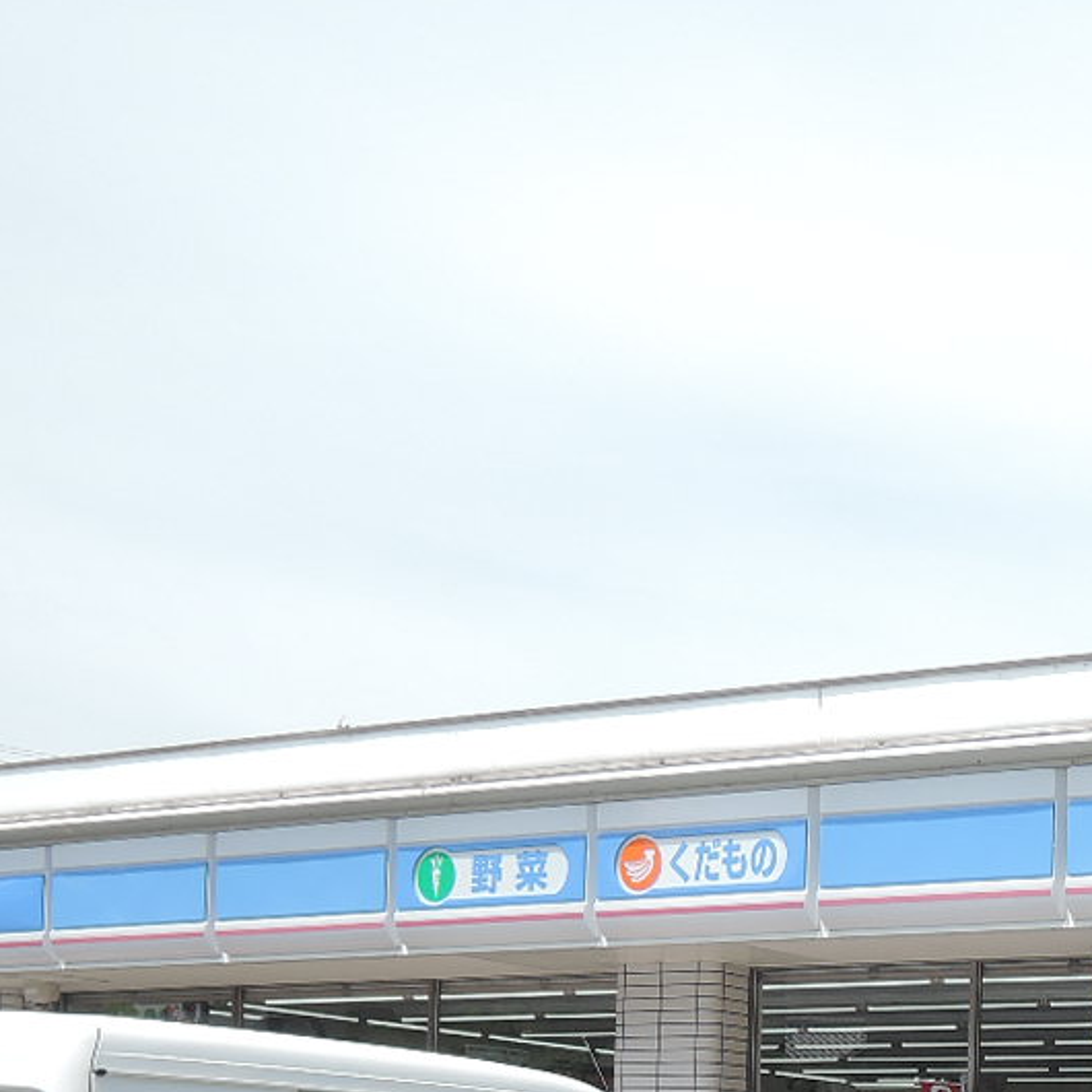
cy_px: 1209
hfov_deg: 25.7
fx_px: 2284
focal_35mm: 64
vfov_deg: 25.0
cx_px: 1051
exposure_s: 1/1000
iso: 80
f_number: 2.8
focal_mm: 5.1
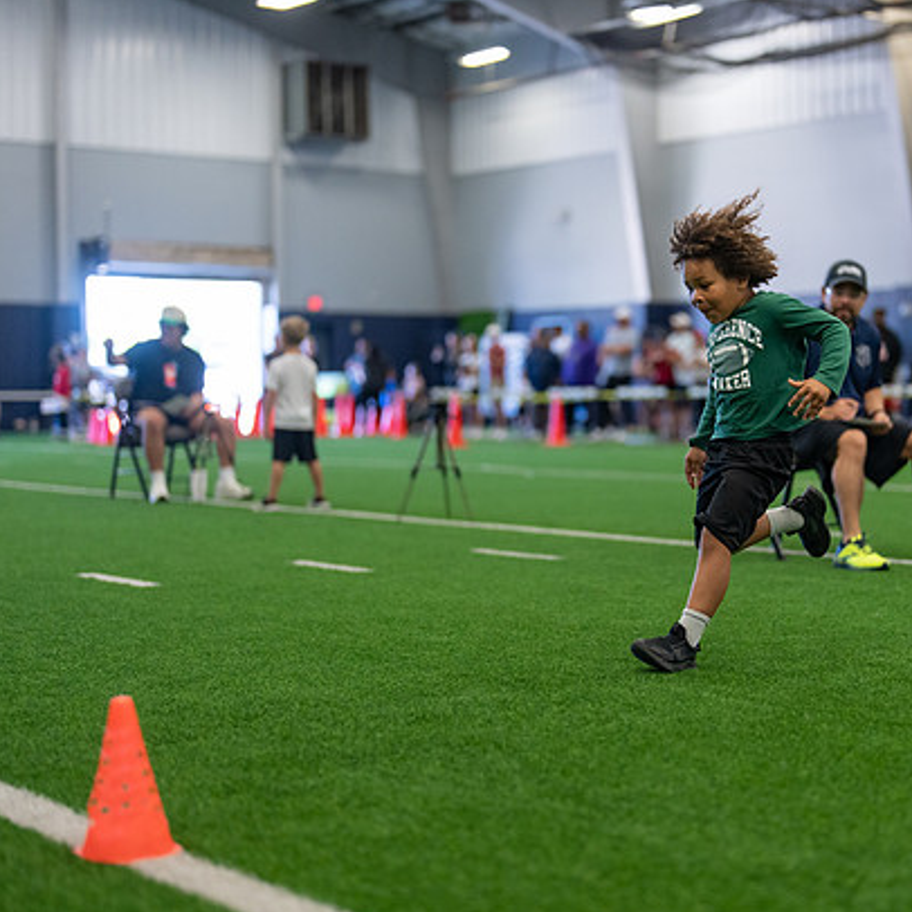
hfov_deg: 25.6
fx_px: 1997
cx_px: 611
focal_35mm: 67
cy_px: 454
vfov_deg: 25.7
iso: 1250
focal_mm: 50
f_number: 1.2
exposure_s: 1/1000
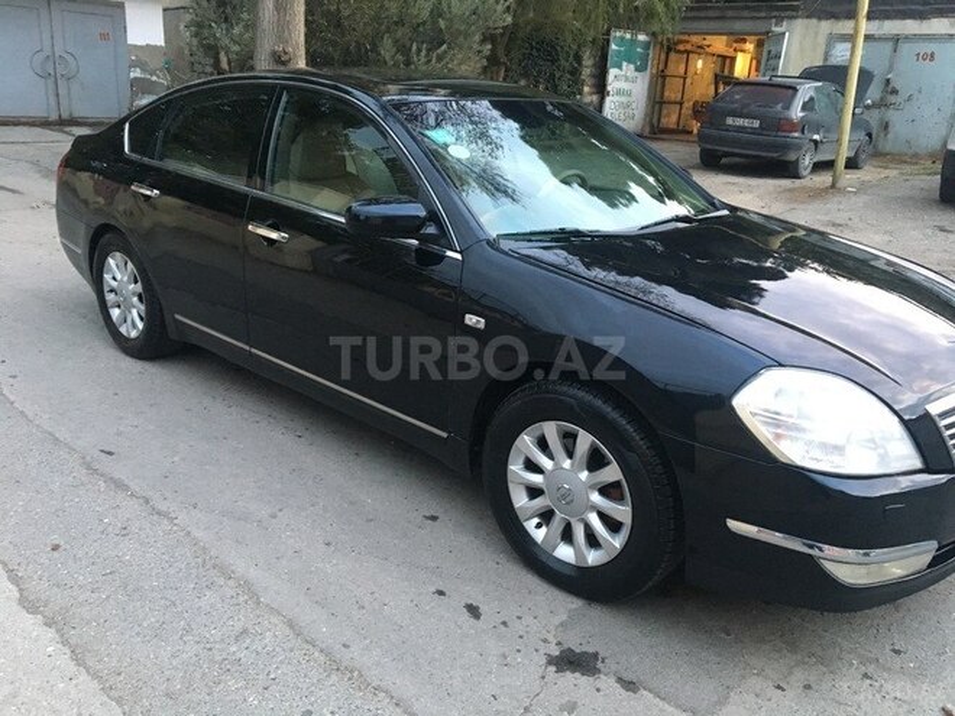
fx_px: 800
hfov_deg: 61.7
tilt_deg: -19.1
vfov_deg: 48.2
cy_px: 358
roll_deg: -4.9
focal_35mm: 29
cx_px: 478
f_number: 2.2
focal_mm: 4.15
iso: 200
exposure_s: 1/17
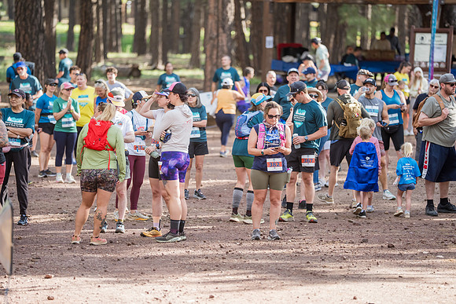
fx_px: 2534
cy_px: 152
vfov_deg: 6.9
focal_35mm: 200
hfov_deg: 10.3
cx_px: 228
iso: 1250
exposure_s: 1/1250
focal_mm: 200
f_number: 2.8
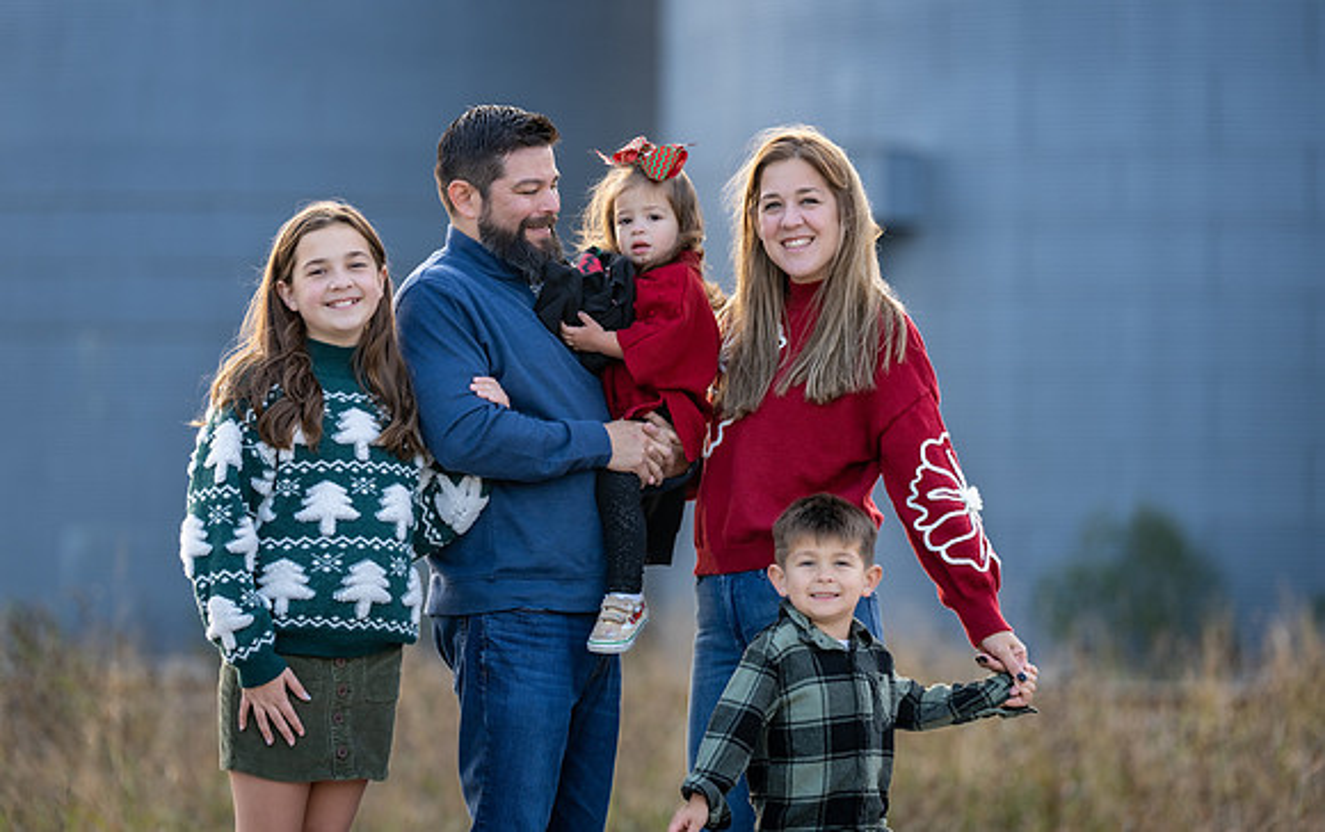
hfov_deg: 12.8
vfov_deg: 8.1
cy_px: 388
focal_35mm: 163
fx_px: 5889
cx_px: 634
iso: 125
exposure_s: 1/320
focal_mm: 148
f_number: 2.8
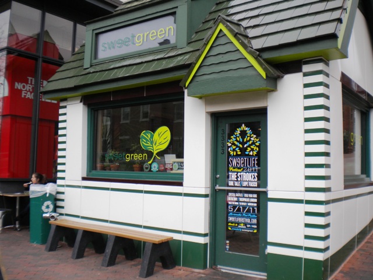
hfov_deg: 52.6
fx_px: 377
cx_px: 186
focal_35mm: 35
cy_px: 140
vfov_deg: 40.7
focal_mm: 6.3
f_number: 4.6
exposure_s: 1/490
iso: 80
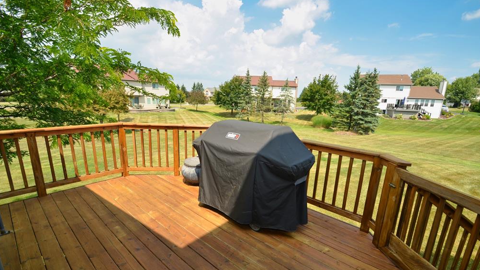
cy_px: 144
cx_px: 242
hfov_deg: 99.4
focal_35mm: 16
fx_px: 204
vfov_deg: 67.0
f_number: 7.1
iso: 100
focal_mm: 10
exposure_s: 1/200
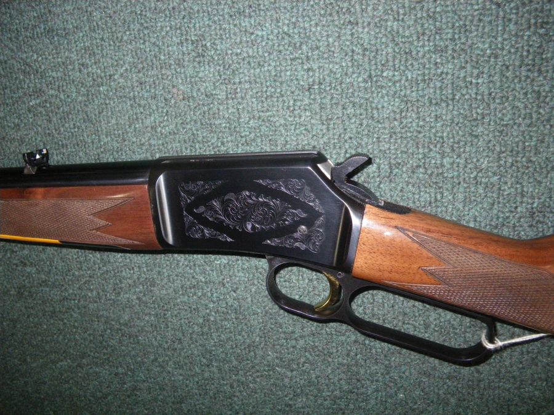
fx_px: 448
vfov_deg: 49.7
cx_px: 277
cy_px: 208
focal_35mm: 28
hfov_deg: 63.4
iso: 400
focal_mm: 5
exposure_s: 1/50
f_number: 4.2
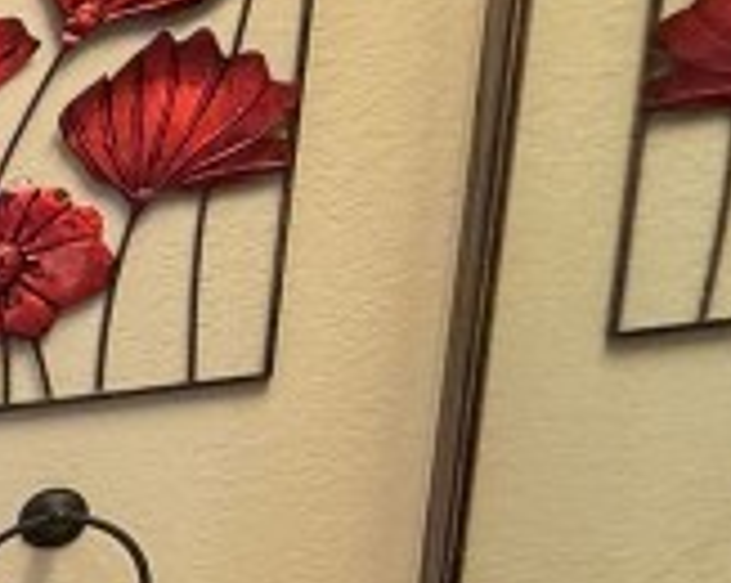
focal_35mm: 86
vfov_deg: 15.2
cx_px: -1206
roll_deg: +5.6
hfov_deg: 13.2
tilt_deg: -13.6
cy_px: 1085
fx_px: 1858
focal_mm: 2.22
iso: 320
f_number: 2.2
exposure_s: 1/60
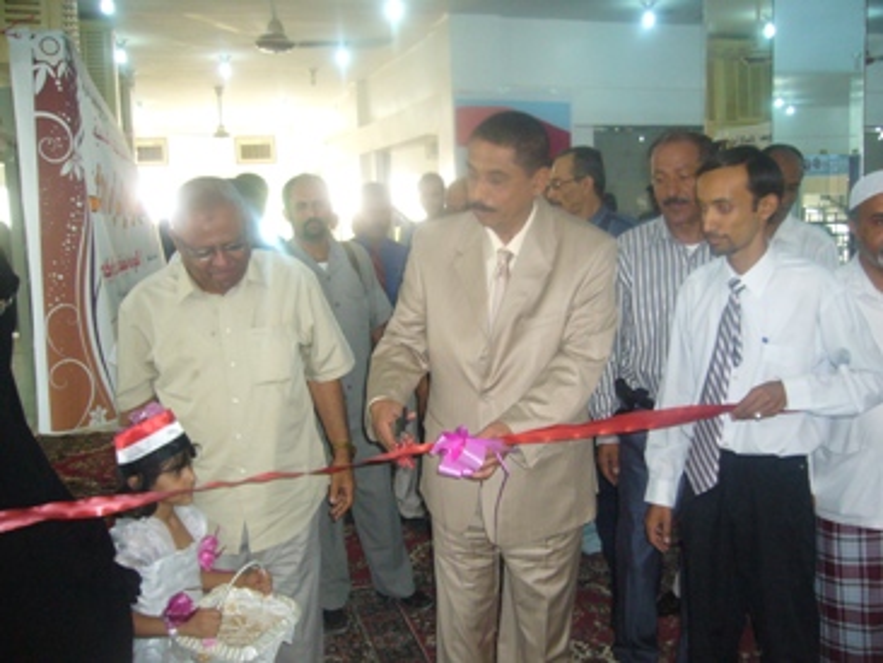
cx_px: 442
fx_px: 893
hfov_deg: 52.6
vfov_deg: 40.7
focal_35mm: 35
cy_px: 332
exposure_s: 1/30
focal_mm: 5.8
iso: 250
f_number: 2.8
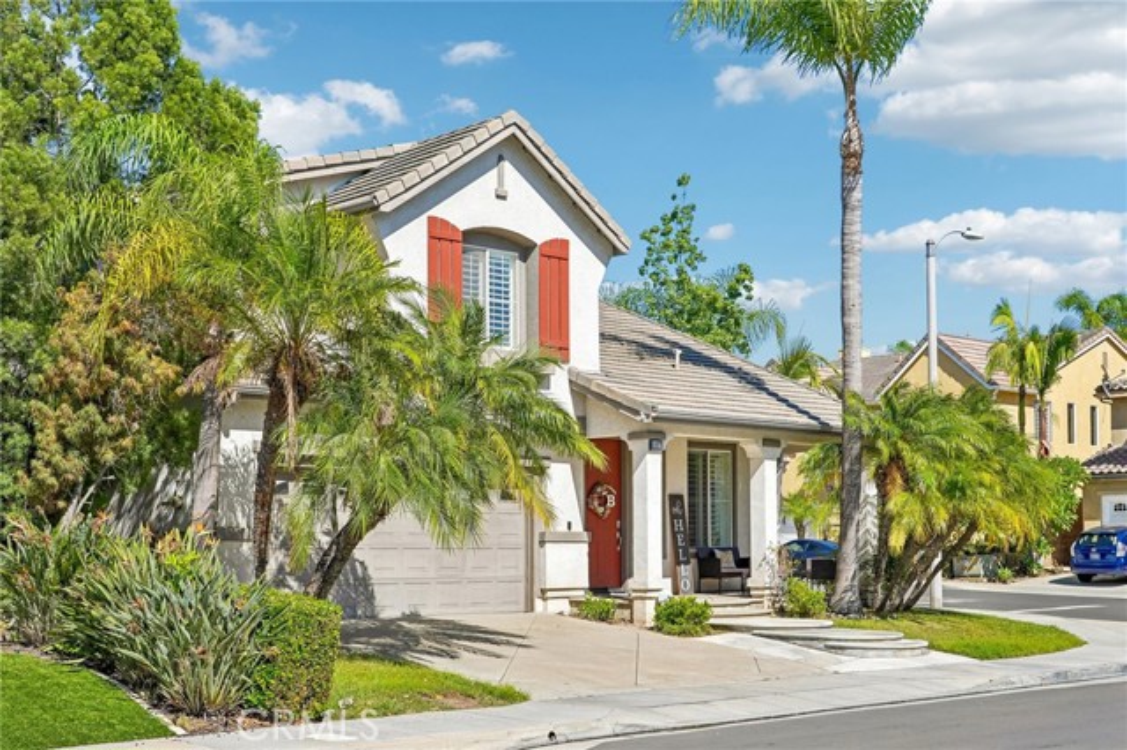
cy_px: 375
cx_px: 564
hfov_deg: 42.8
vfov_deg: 29.2
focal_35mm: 46
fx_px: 1439
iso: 100
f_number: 8
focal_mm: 46
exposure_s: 1/400
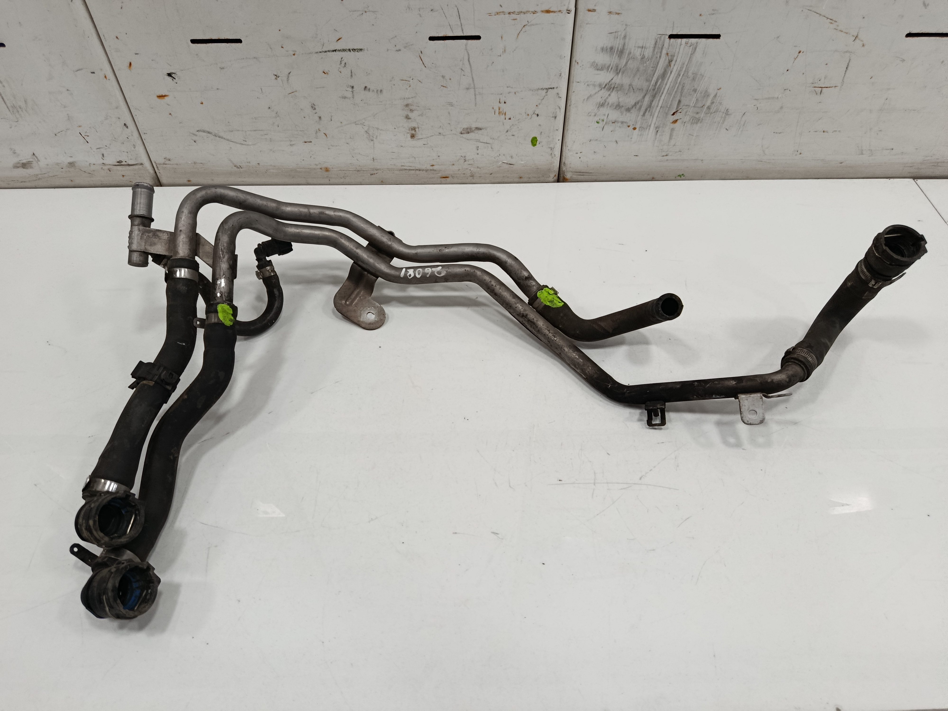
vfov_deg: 56.8
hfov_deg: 71.6
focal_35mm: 24
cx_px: 474
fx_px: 657
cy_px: 356
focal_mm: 5.24
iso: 900
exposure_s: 1/100
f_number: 1.7
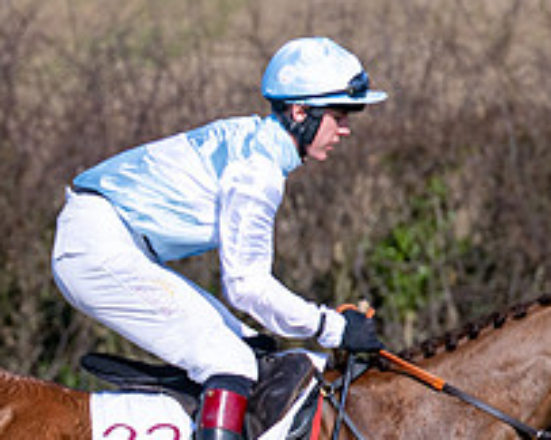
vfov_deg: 2.6
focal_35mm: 590
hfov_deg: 3.3
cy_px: 522
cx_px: -124
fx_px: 9612
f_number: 2.8
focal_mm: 104
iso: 200
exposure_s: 1/5000
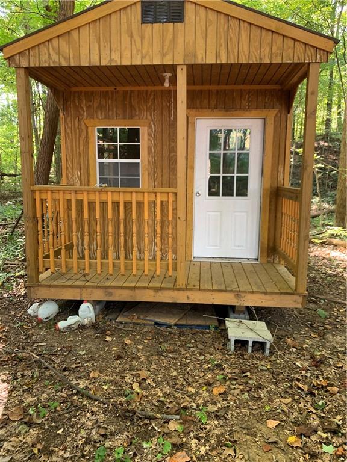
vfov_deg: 67.3
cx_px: 174
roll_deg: -0.3
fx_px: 348
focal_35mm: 26
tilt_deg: -8.2
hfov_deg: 53.1
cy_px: 231
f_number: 1.8
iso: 250
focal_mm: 4.25
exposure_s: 1/60
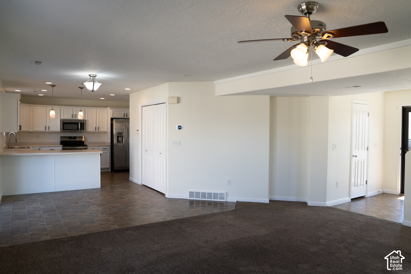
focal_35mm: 25
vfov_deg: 51.4
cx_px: 206
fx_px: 285
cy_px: 137
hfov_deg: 71.6
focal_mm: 24
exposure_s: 1/160
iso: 200
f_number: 4
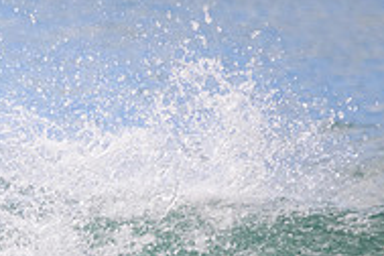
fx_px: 26131
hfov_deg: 0.8
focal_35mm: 2450
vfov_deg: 0.6
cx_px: -134
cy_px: 290
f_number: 13
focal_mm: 800
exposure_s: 1/2000
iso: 2000
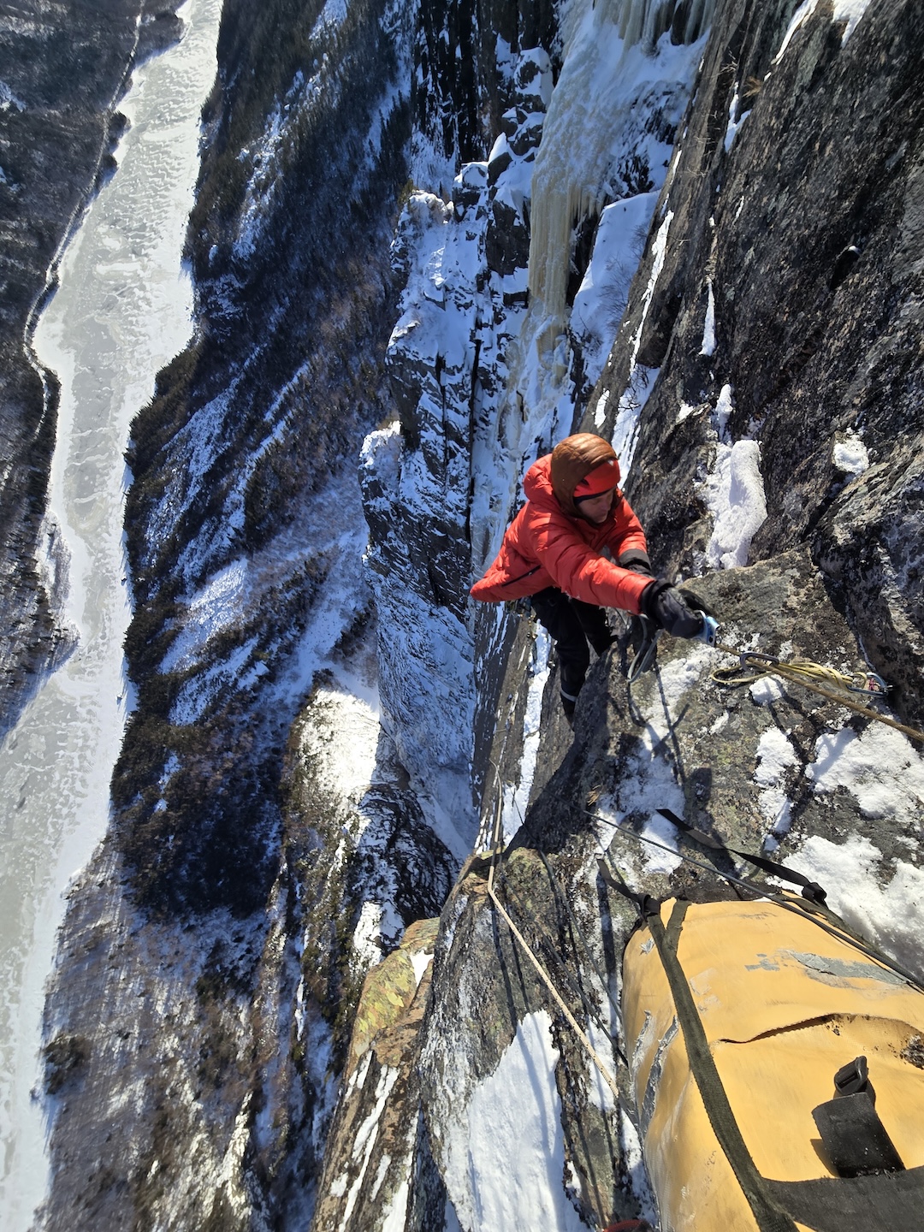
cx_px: 462
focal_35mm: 13
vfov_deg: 106.2
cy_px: 616
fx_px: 463
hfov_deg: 89.9
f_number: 2.2
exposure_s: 1/1457
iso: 50
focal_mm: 2.2
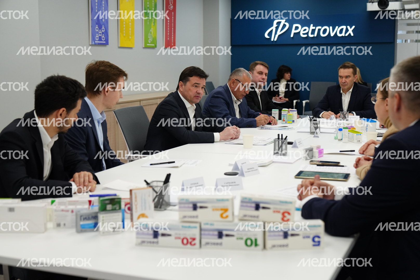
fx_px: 607
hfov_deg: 38.2
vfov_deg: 26.0
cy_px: 140
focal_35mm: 52
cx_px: 210
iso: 2000
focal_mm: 52
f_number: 4
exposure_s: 1/500
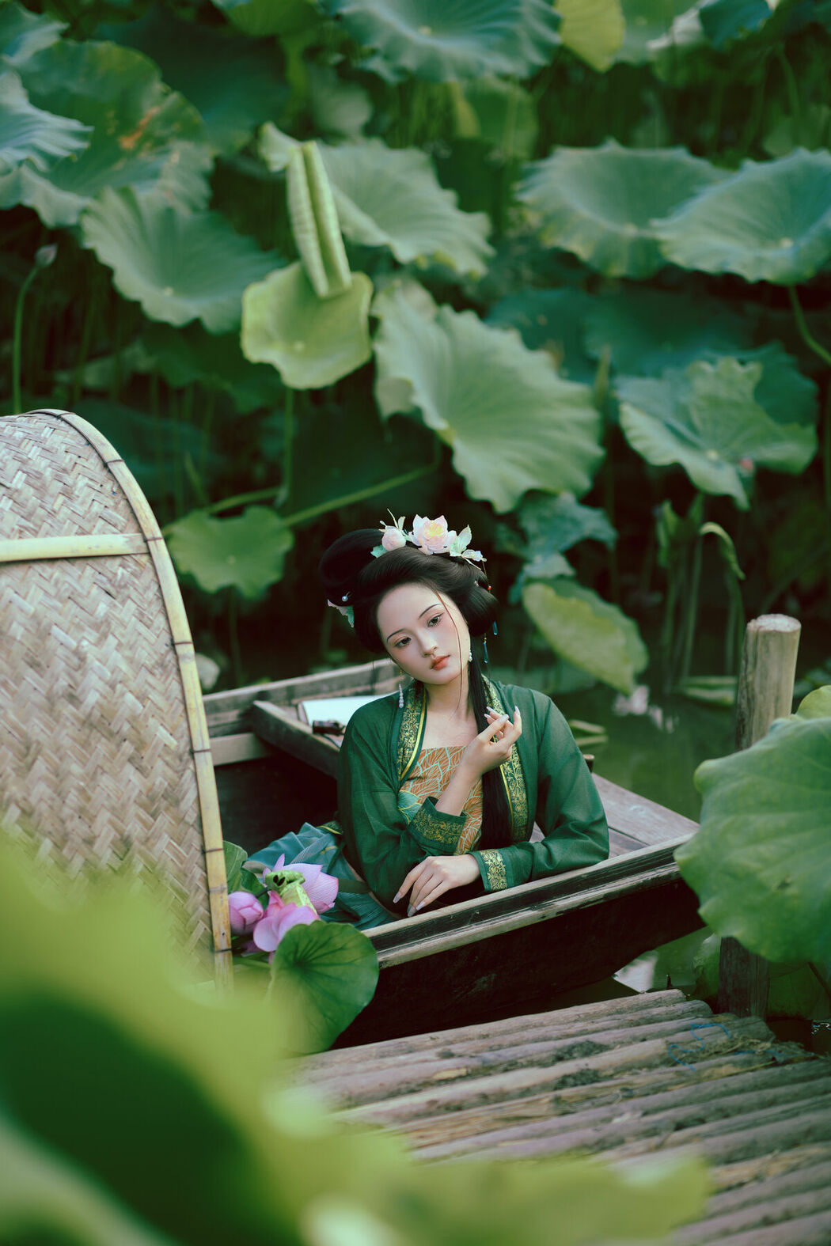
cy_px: 623
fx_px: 2943
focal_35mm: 85
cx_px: 416
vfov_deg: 23.9
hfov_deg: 16.1
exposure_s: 1/1000
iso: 100
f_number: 1.8
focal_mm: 85
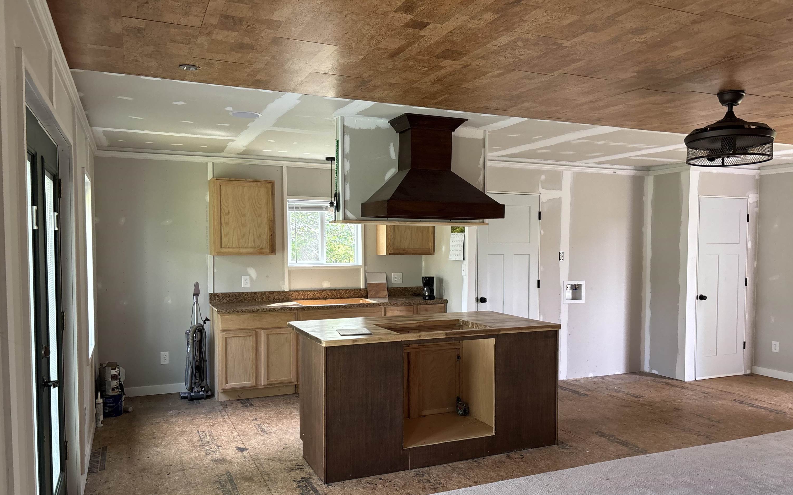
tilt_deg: -4.3
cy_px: 272
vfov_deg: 44.5
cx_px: 400
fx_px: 605
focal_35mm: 28
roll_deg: -0.6
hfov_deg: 66.5
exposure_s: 1/78
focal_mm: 5.96
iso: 125
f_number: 1.6
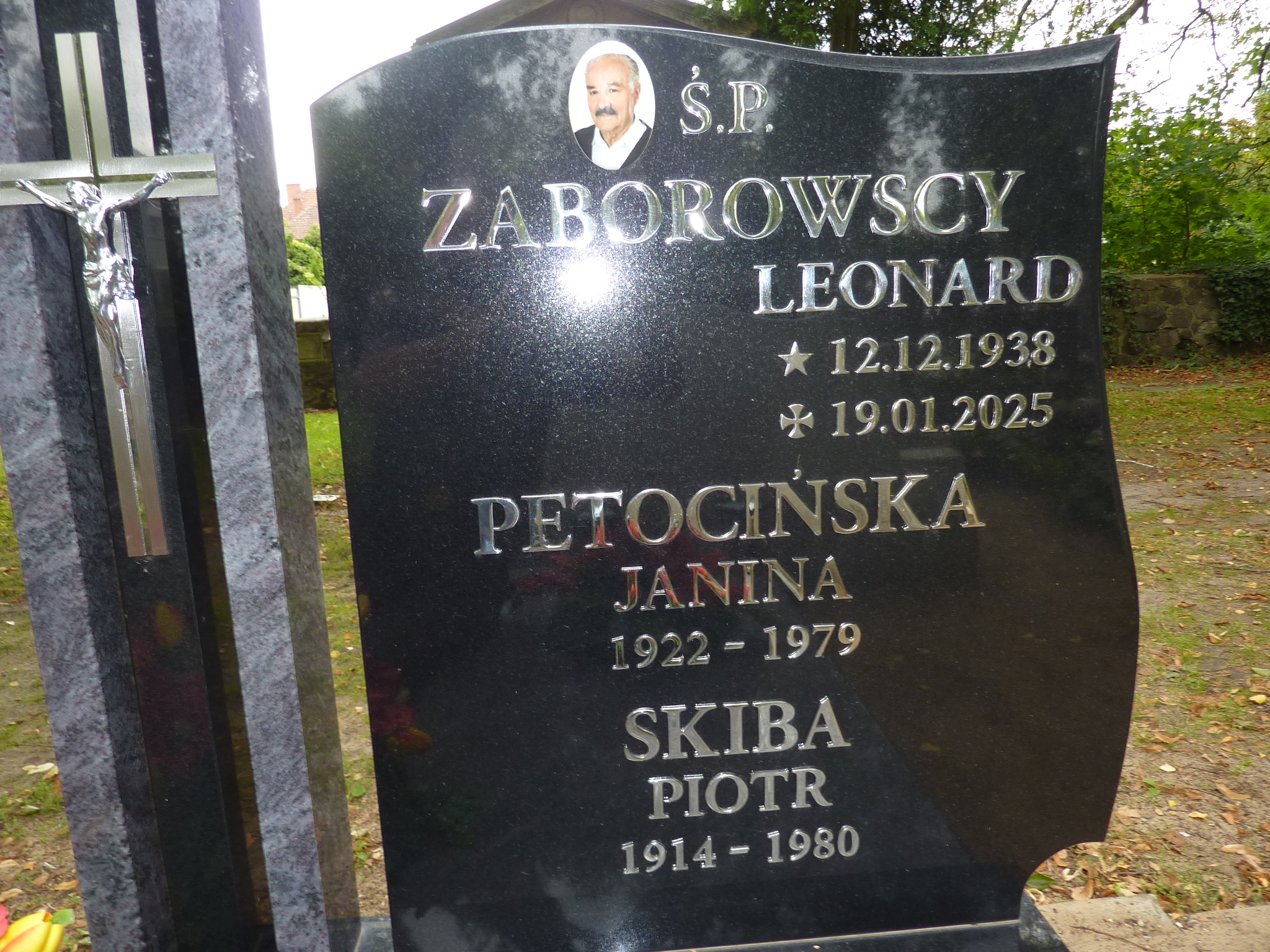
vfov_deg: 54.9
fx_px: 917
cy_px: 476
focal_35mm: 25
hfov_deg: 69.4
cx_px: 635
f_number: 3.3
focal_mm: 4.1
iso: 100
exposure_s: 1/30
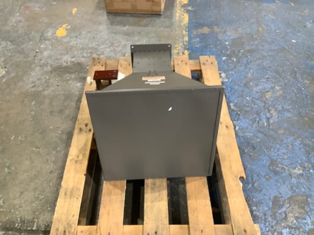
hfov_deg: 58.4
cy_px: 118
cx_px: 157
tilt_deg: -47.1
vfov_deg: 45.4
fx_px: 281
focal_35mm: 31
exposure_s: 1/50
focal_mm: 3.3
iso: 320
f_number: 2.4
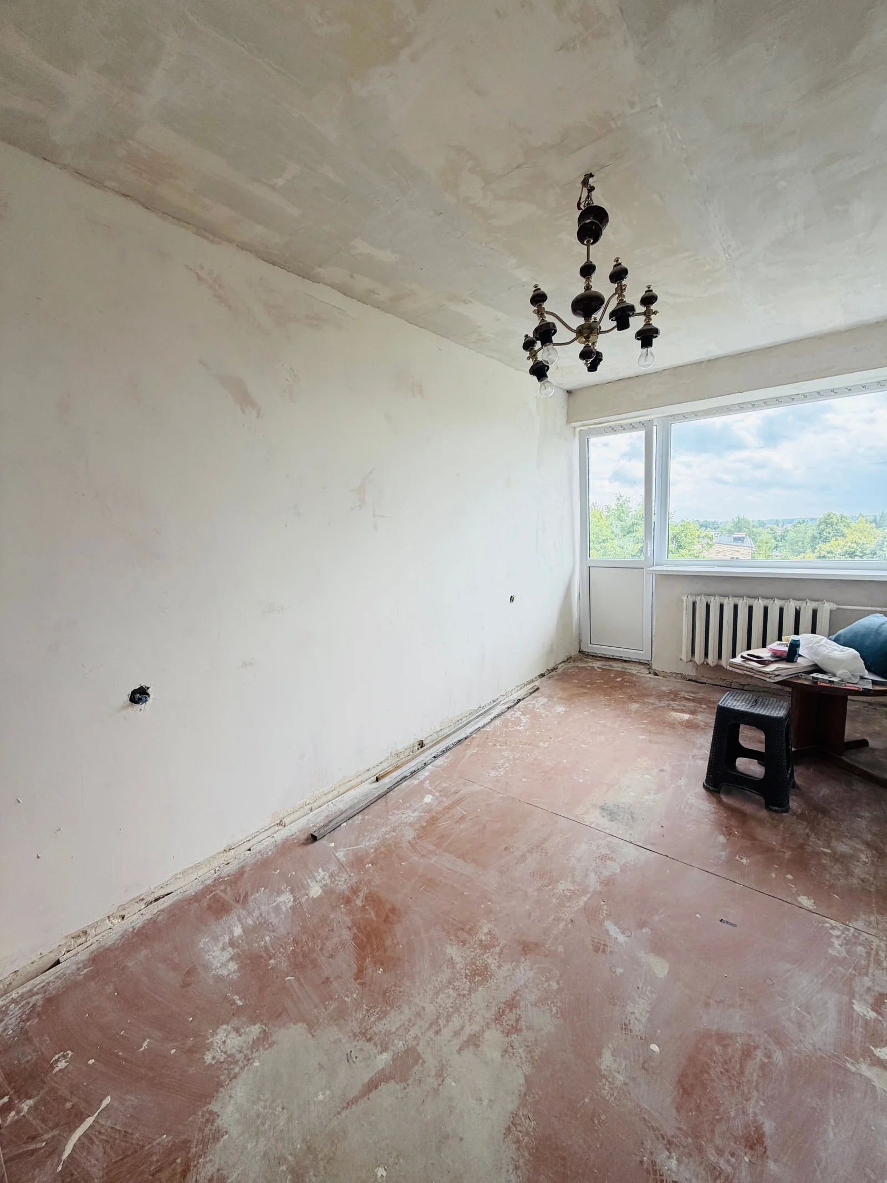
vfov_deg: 102.1
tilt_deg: -6.7
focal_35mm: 14
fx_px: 478
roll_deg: +0.9
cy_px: 592
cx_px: 444
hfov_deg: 85.7
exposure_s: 1/141
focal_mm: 2.22
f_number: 2.2
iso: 64
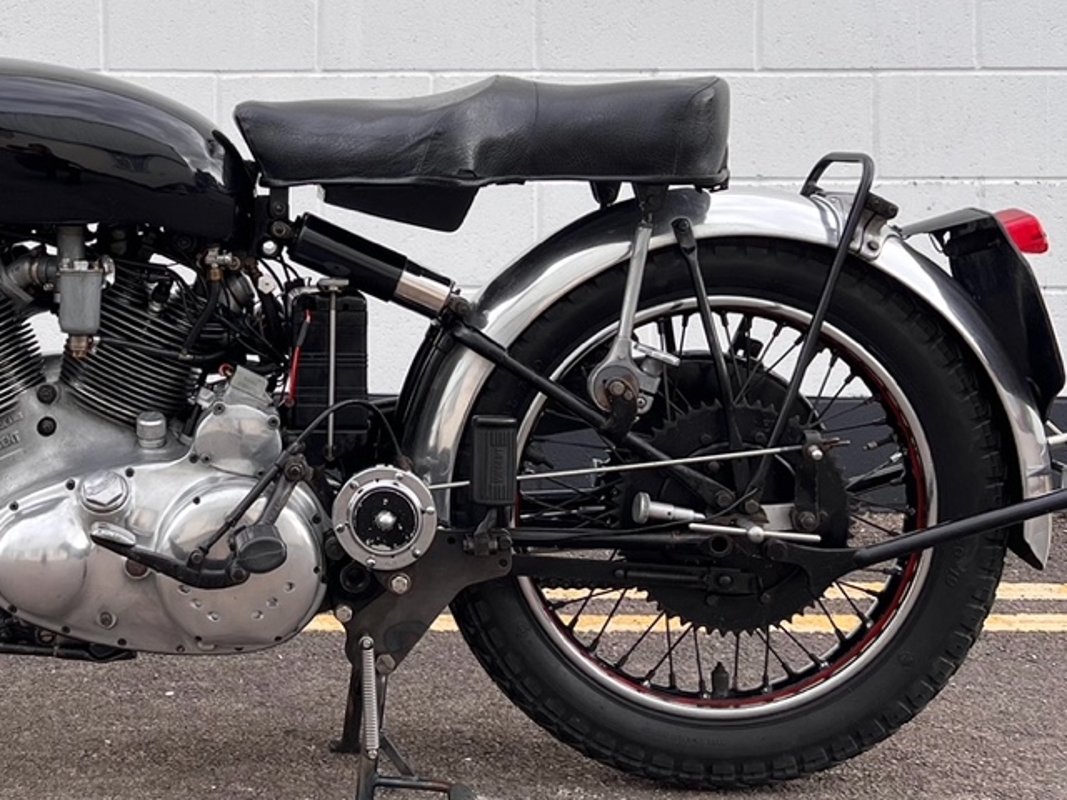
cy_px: 160
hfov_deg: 35.4
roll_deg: +0.0
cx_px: 180
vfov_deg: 27.5
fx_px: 1603
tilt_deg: +0.1
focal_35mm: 52
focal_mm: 5.7
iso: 50
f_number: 1.5
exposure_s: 1/859
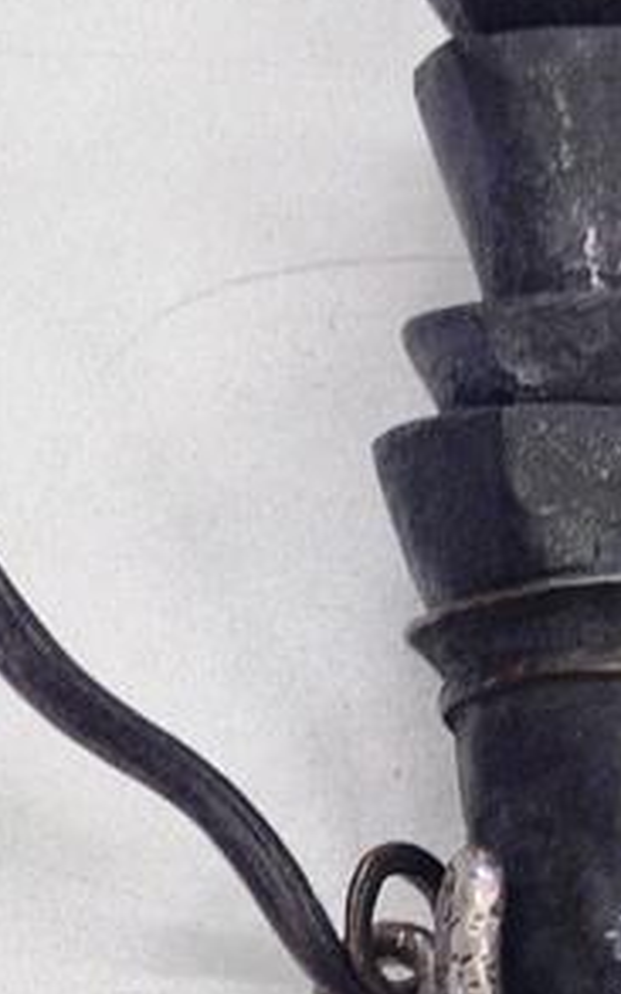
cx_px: 692
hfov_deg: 8.6
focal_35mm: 152
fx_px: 4118
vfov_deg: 13.3
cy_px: 1306
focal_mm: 4.28
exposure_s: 1/30
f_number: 2.4
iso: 50
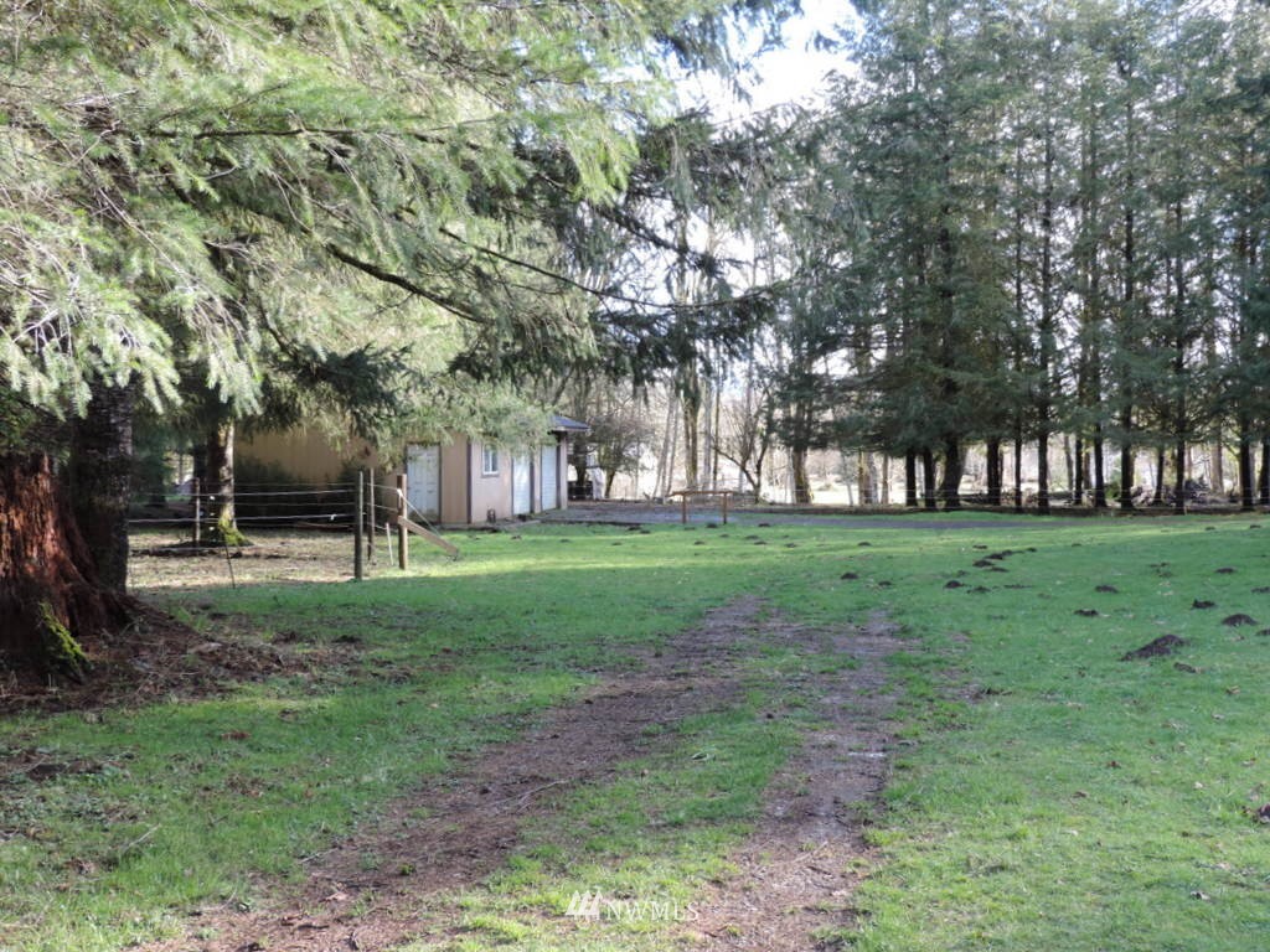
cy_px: 476
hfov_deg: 43.9
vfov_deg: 33.6
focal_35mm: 43
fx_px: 1578
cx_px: 635
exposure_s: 1/50
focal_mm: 7.6
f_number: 3.4
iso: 90
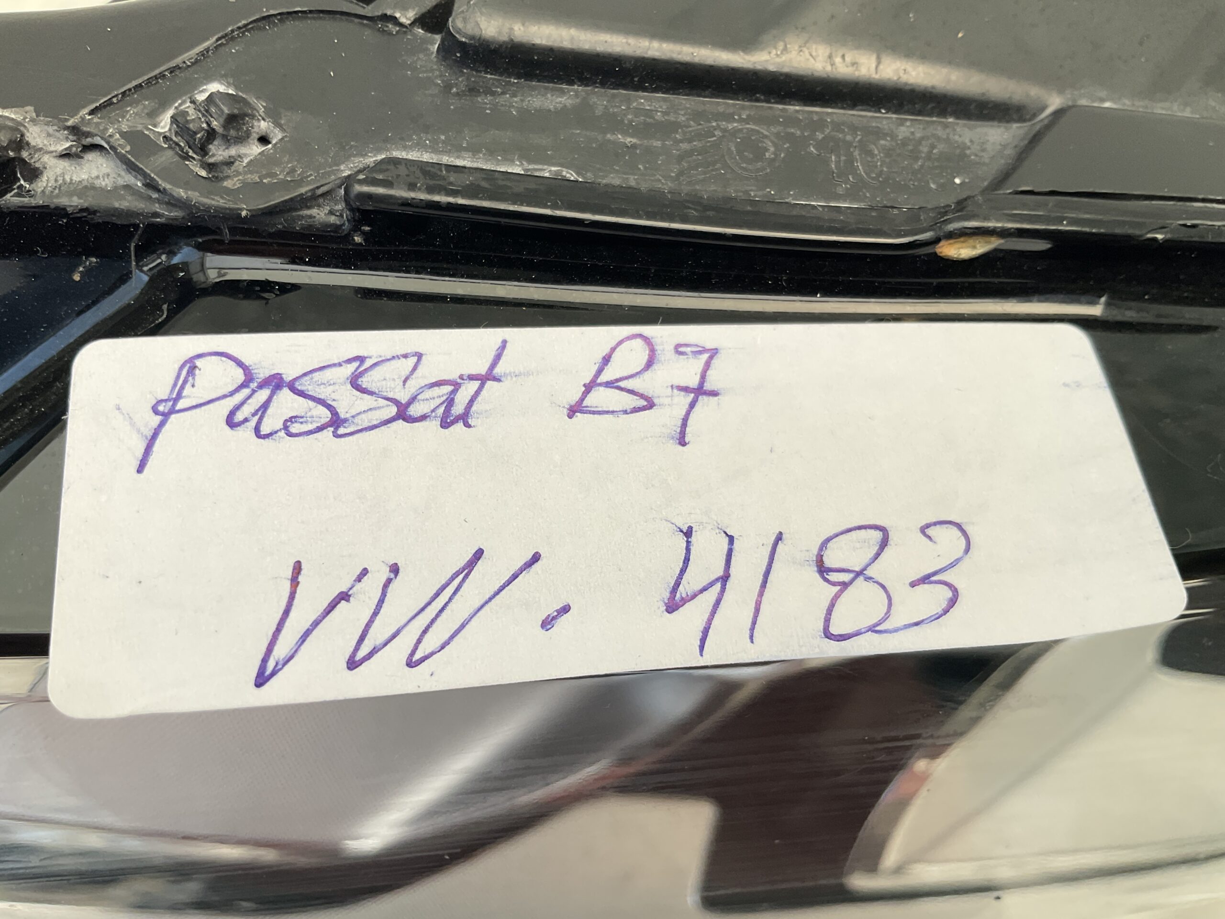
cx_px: 612
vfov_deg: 48.2
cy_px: 460
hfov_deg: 61.7
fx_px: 1026
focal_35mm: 29
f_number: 1.8
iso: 16
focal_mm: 3
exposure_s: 1/574
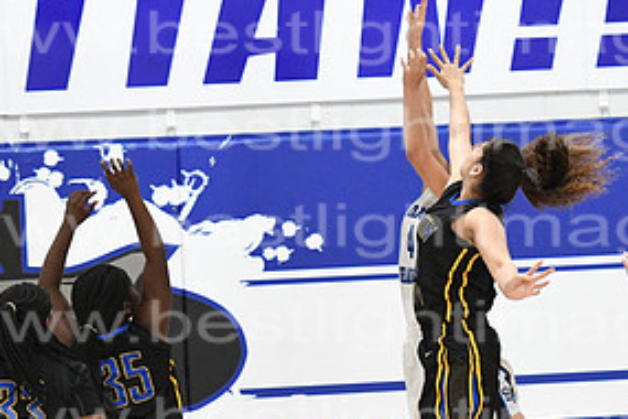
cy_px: 279
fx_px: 7448
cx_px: 443
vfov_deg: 3.2
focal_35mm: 427
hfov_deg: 4.8
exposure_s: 1/640
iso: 5000
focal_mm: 140
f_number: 3.2
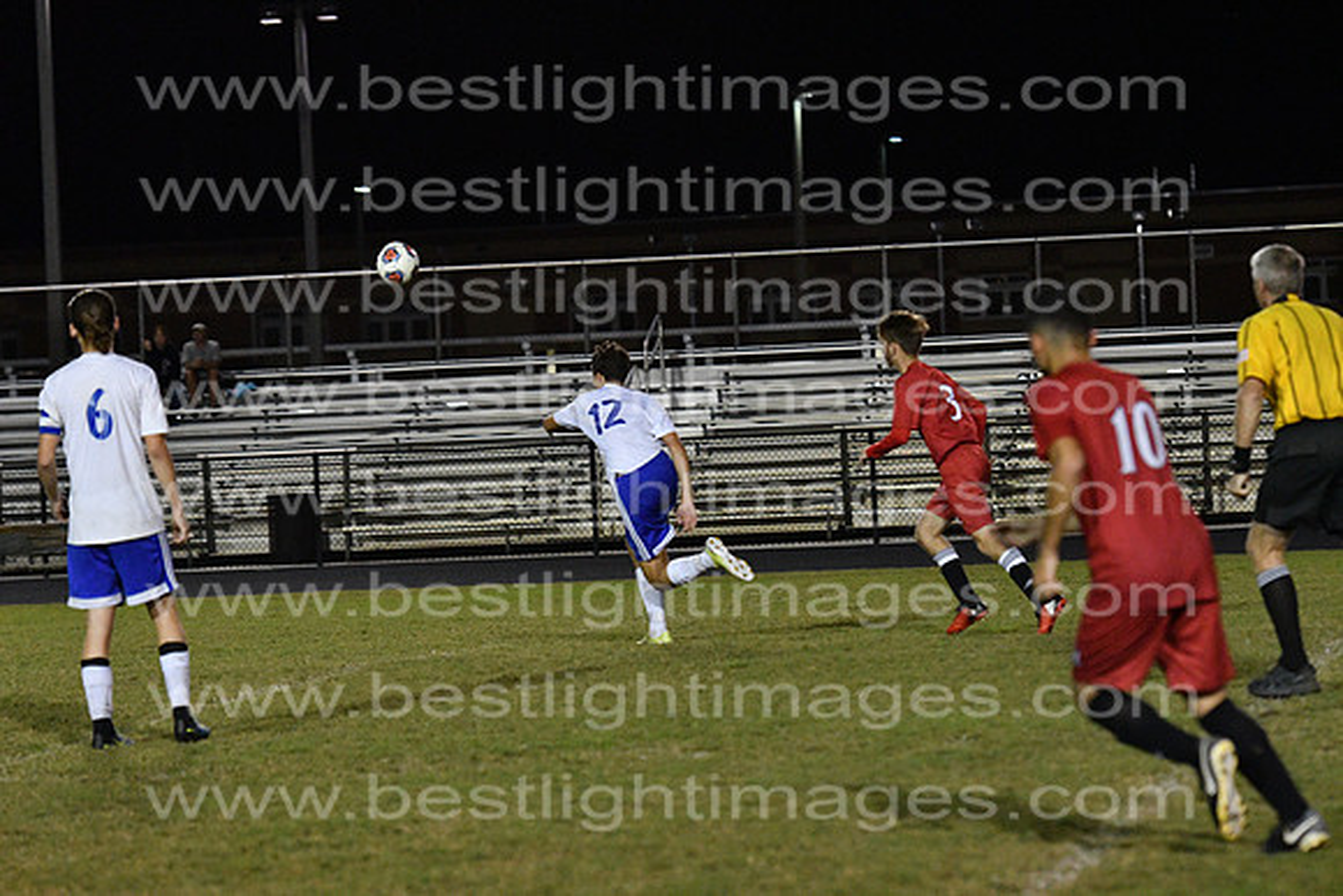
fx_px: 6828
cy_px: 448
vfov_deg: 7.5
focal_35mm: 183
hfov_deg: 11.2
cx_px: 672
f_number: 4
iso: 6400
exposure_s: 1/1000
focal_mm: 122
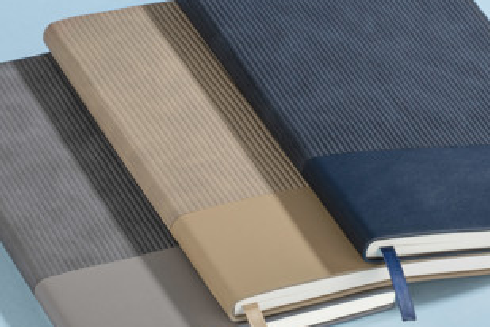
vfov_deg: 5.6
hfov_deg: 8.3
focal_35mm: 247
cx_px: 247
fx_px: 3362
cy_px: 186
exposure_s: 1/125
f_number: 13
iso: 100
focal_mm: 85
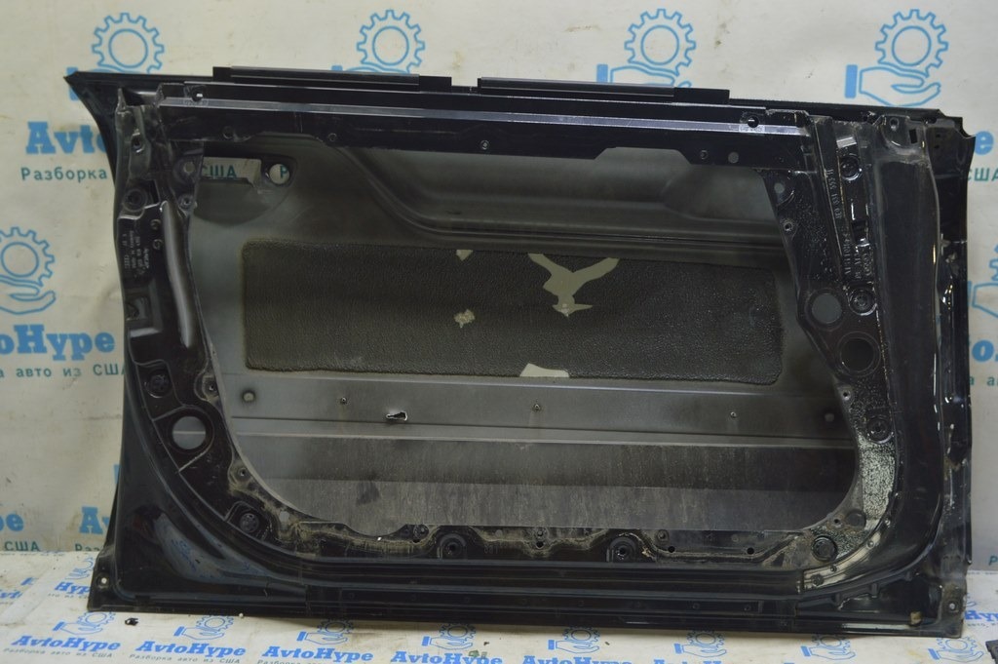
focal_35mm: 33
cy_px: 332
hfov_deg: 57.3
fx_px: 914
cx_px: 499
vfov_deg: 39.9
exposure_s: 1/20
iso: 400
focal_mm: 22
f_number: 5.6
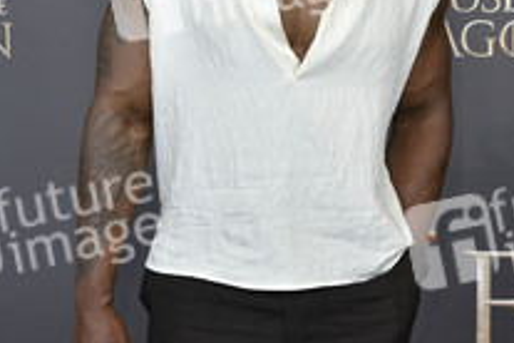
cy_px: 107
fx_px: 1156
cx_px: 305
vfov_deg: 16.8
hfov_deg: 25.0
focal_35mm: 81
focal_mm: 42
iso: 400
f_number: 6.3
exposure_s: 1/250
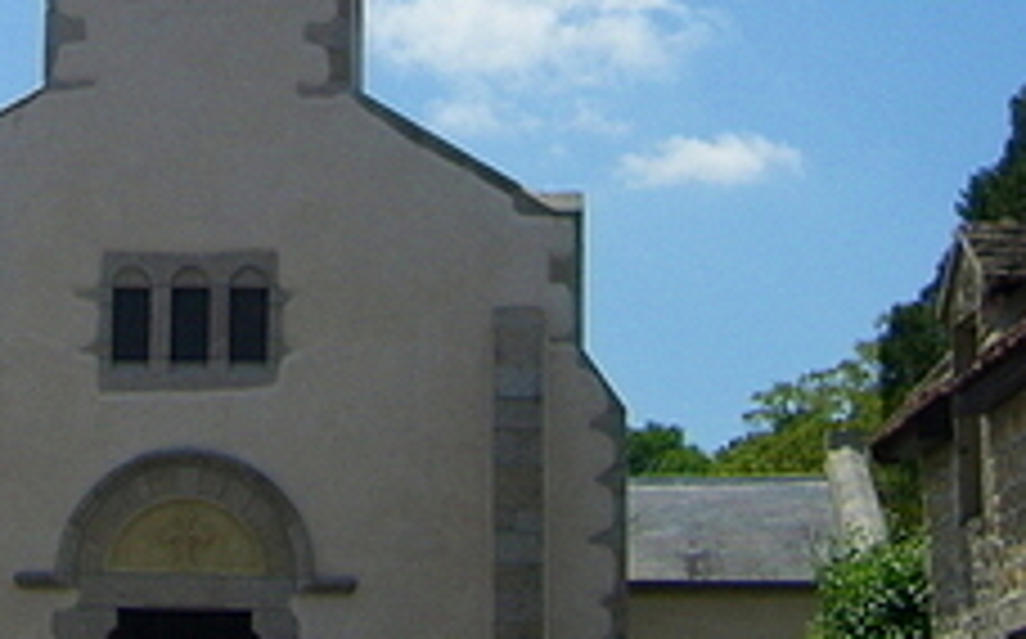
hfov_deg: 16.6
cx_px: 198
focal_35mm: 125
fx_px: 3492
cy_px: -54
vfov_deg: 10.3
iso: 80
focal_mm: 6.9
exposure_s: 1/400
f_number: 7.1
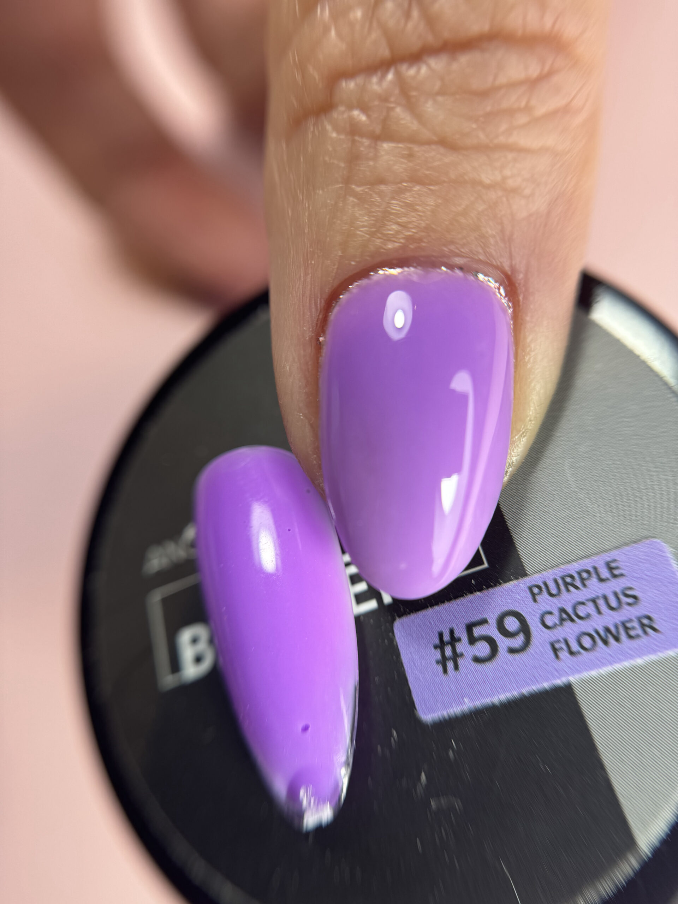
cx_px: 339
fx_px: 627
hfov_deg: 56.8
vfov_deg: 71.6
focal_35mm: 24
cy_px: 452
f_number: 1.78
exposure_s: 1/436
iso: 80
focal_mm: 6.86
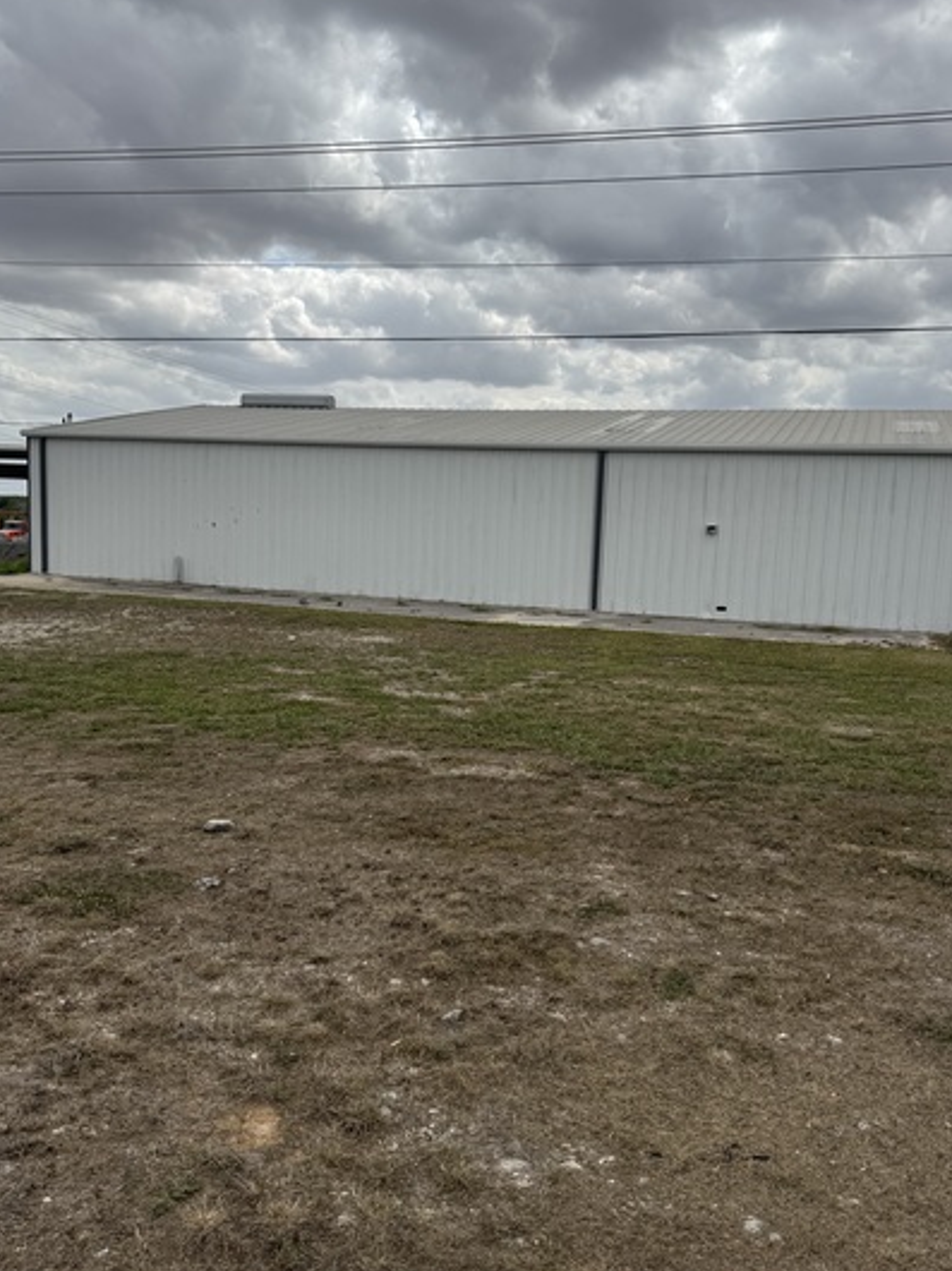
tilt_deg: -6.4
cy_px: 655
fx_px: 1064
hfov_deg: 48.2
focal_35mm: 29
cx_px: 494
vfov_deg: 61.7
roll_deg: -2.9
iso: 80
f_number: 1.78
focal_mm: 6.76
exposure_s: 1/7937
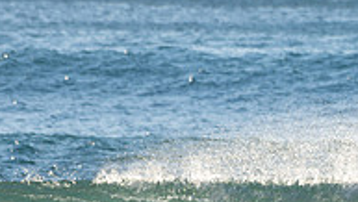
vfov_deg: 1.2
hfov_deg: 2.1
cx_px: 454
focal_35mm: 1037
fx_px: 9854
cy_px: 320
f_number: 5.6
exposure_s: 1/500
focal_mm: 220
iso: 140
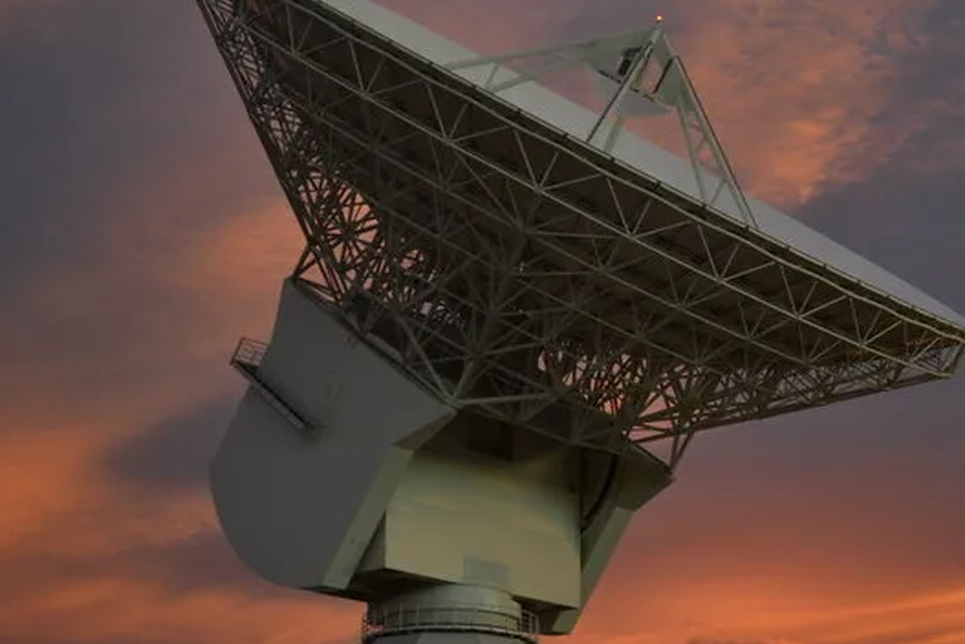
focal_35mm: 71
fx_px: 1904
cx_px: 767
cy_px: 397
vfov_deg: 19.2
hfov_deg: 27.9
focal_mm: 26
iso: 100
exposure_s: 1/25
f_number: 4.2
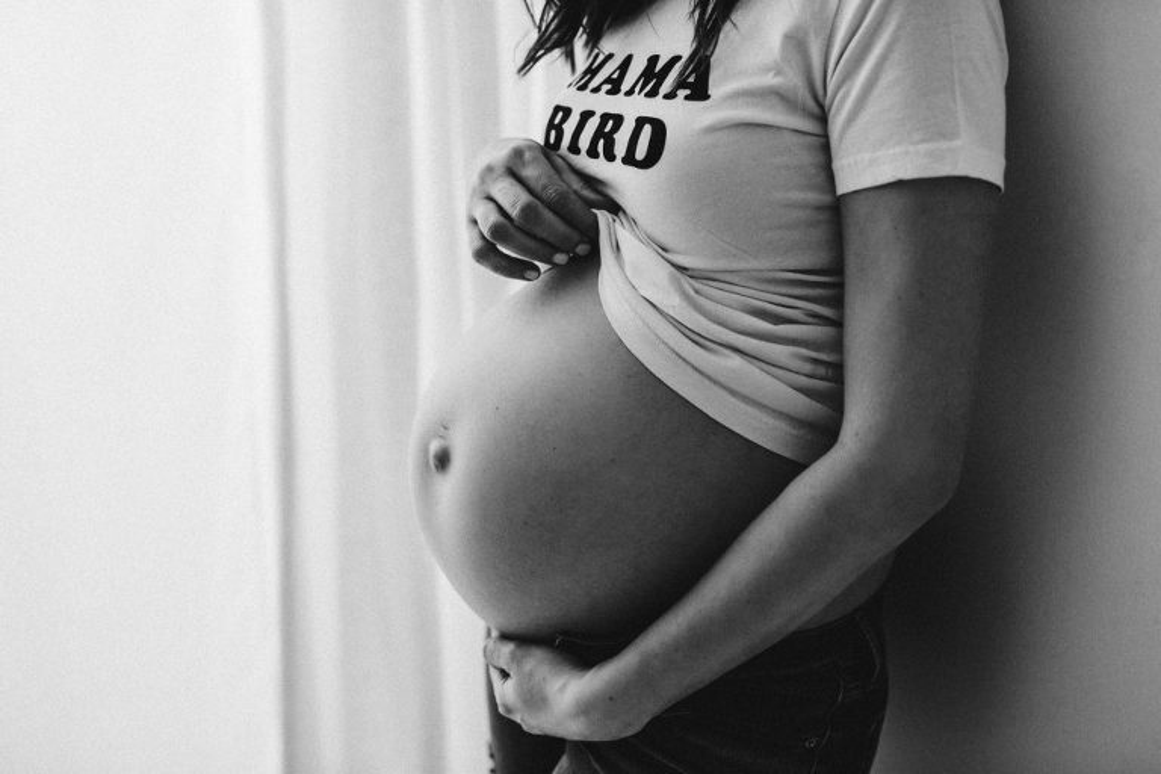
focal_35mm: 50
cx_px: 580
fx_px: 1612
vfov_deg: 27.0
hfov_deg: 39.6
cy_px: 387
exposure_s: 1/200
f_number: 2.5
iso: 160
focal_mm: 50
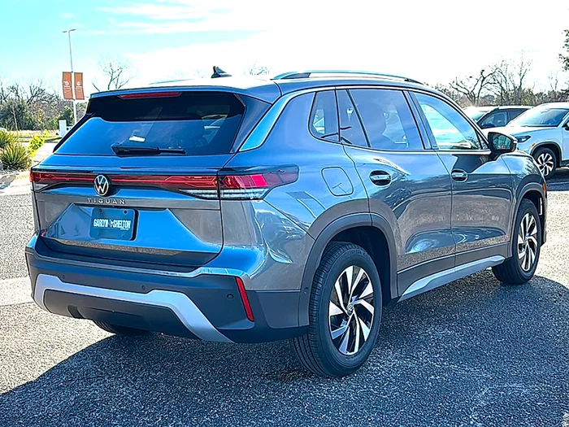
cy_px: 214
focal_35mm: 38
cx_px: 284
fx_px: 625
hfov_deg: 49.0
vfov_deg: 37.7
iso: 100
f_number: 1.78
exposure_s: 1/2481
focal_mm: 6.86
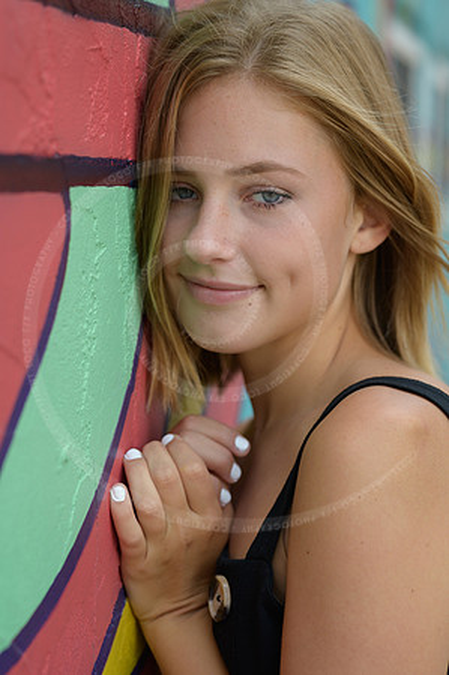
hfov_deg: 16.0
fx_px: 1594
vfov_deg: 23.9
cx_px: 224
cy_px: 338
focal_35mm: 85
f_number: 3.2
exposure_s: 1/320
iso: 160
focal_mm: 85
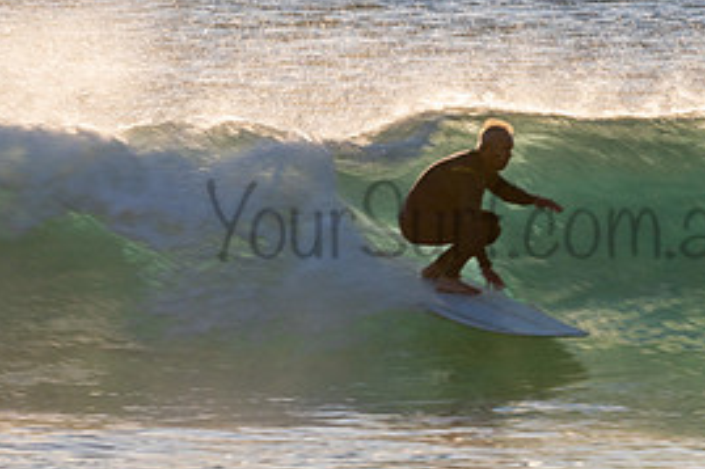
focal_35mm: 1149
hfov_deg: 1.8
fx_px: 22487
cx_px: 497
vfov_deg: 1.2
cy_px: 184
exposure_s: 1/60
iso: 64
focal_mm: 500
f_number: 25
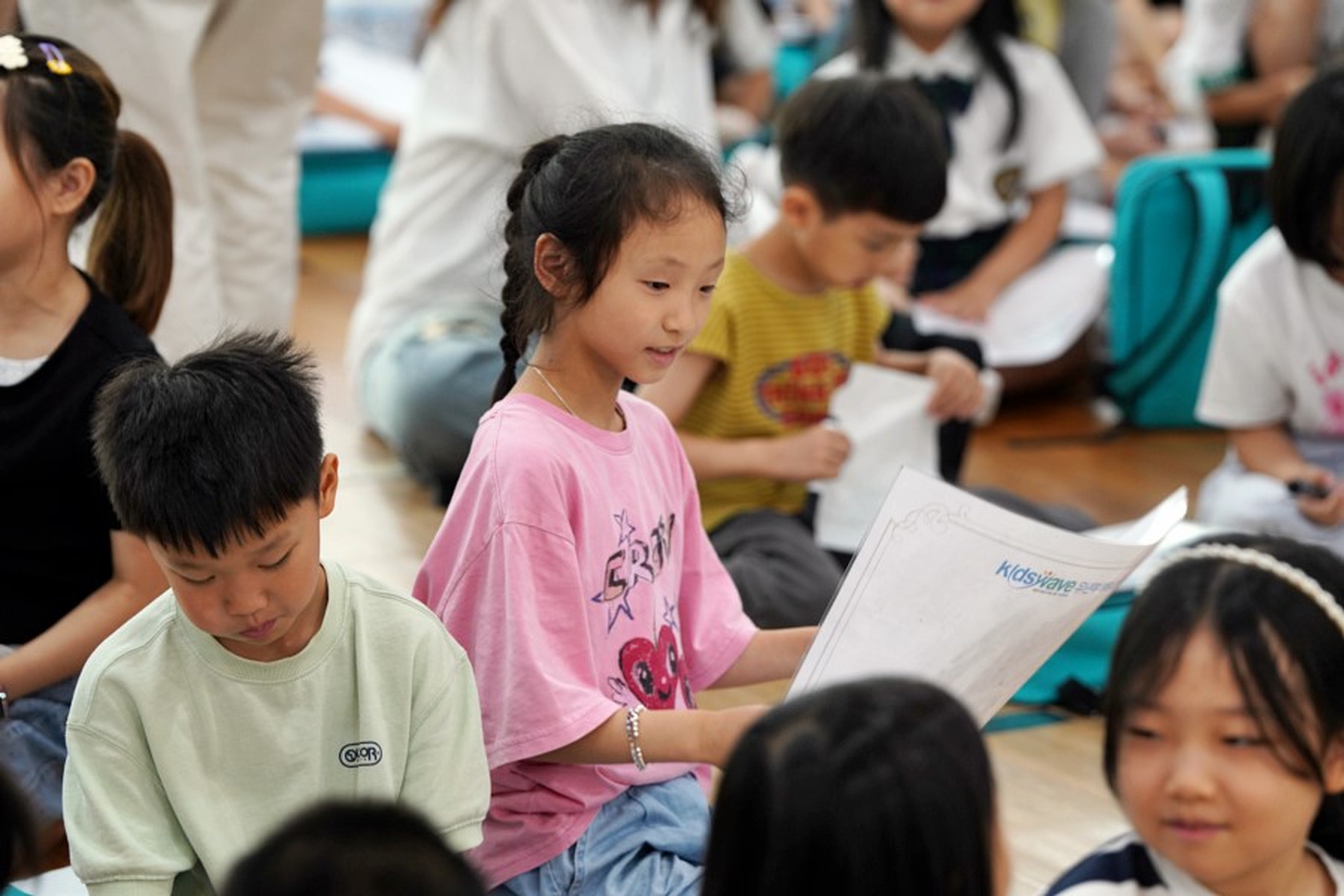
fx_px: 5786
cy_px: 448
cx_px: 672
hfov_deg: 13.2
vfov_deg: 8.9
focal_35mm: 155
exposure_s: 1/160
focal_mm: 155
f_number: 4
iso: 1250
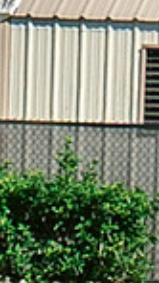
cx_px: -19
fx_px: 13004
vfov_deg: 1.2
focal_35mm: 1731
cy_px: -54
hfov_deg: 0.7
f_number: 5.6
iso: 250
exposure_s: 1/1250
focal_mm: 70
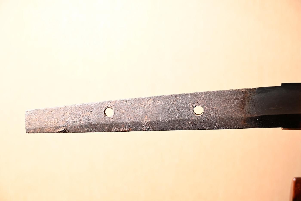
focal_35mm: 60
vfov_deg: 22.6
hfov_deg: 33.4
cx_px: 150
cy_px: 100
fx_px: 502
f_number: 4.5
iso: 100
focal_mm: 40
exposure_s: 1/2
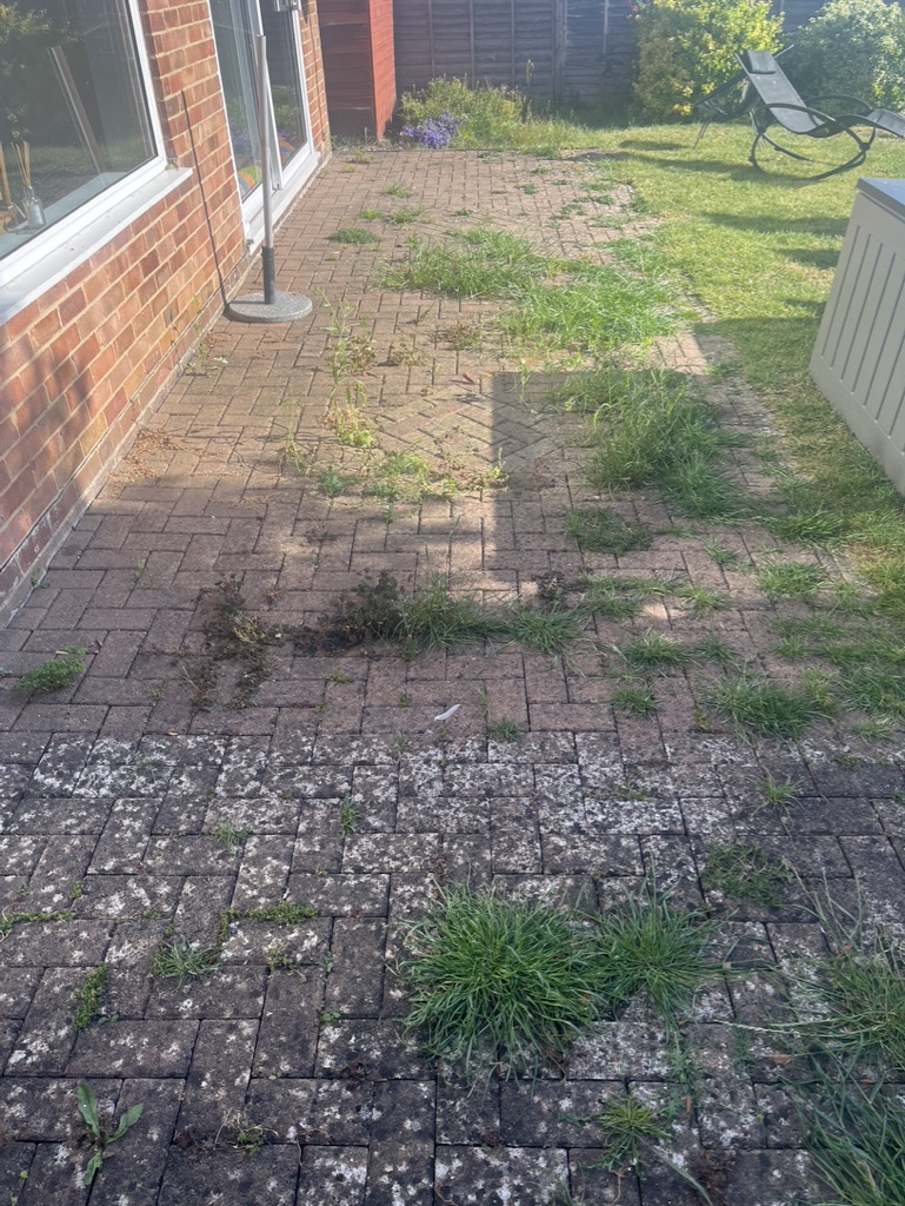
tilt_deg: -36.2
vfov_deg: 67.3
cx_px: 452
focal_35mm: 26
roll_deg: +3.3
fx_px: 906
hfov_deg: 53.1
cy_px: 603
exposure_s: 1/992
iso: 50
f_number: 1.6
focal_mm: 5.1
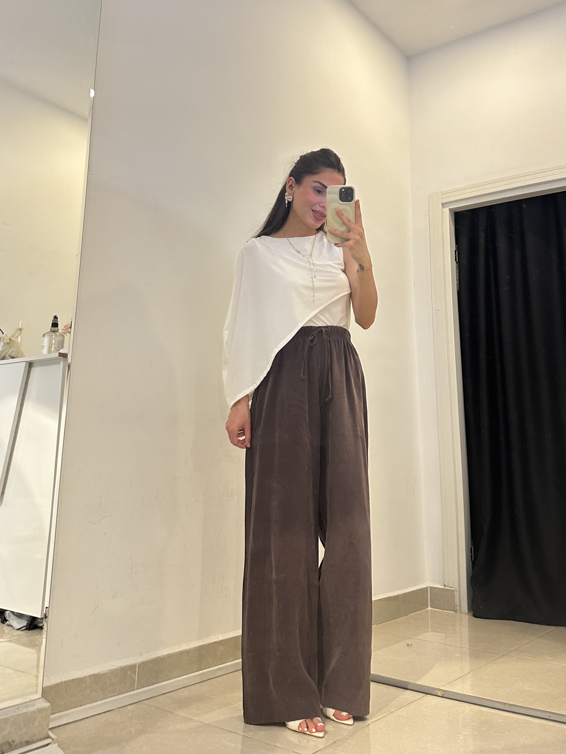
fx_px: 523
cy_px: 377
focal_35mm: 24
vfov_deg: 71.6
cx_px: 283
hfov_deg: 56.8
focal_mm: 6.86
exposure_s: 1/50
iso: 200
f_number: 1.78
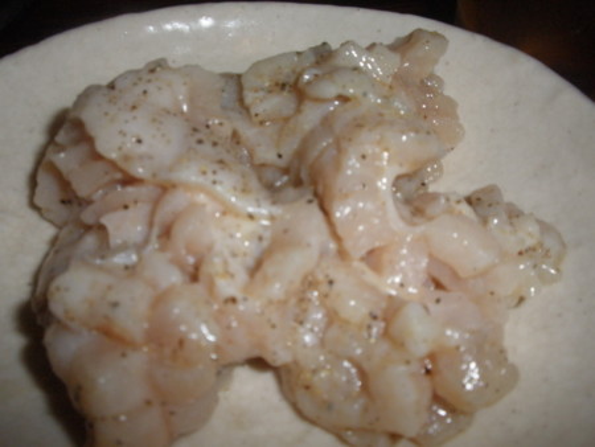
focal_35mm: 37
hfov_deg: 50.1
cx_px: 298
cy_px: 224
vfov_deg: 38.7
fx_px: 636
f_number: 10
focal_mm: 6.6
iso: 200
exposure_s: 1/30
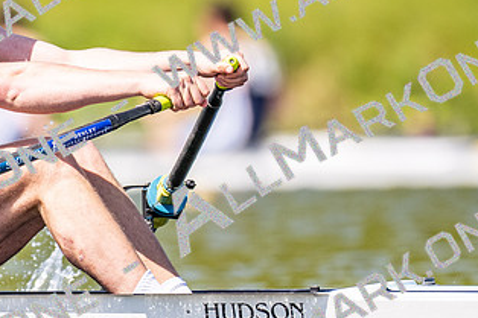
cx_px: 41
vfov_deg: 0.8
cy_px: 114
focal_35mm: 1662
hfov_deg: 1.2
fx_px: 22055
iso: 360
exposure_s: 1/2500
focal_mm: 600
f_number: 4
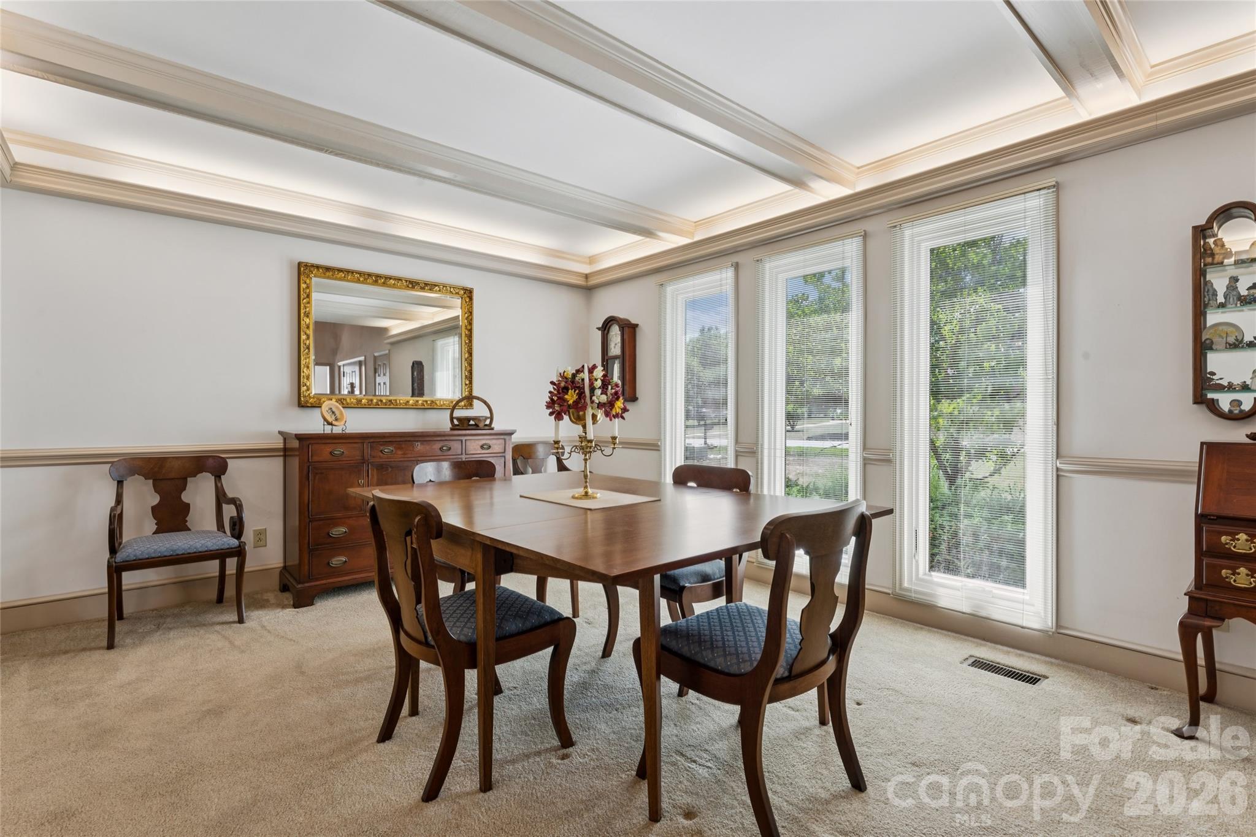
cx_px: 628
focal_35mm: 17
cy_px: 418
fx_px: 586
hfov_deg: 94.0
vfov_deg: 71.1
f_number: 13
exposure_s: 1/4
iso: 100
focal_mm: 16.8
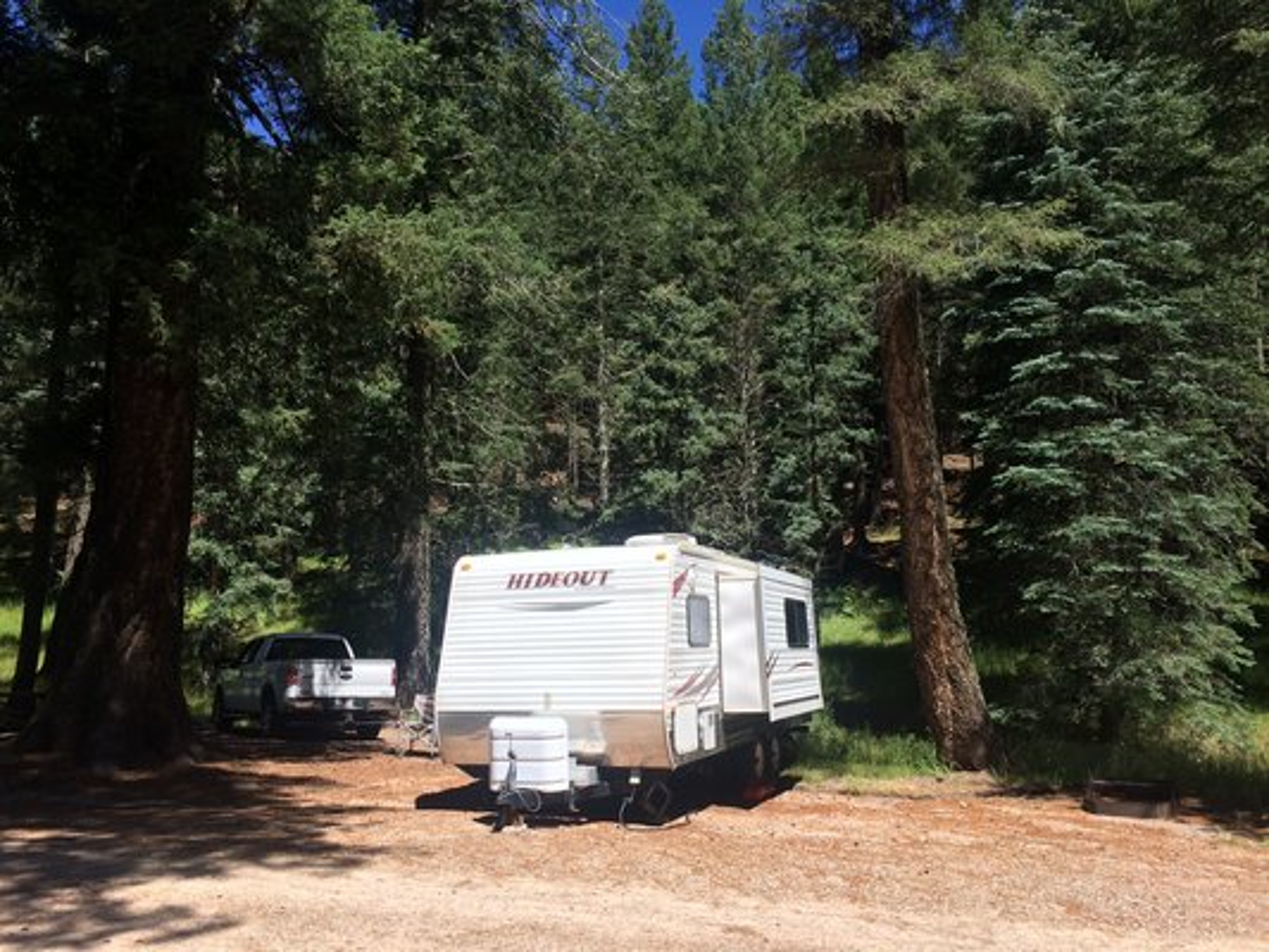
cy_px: 476
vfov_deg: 48.2
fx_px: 1063
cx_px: 634
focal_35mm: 29
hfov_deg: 61.6
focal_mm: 4.15
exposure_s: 1/1325
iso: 32
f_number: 2.2
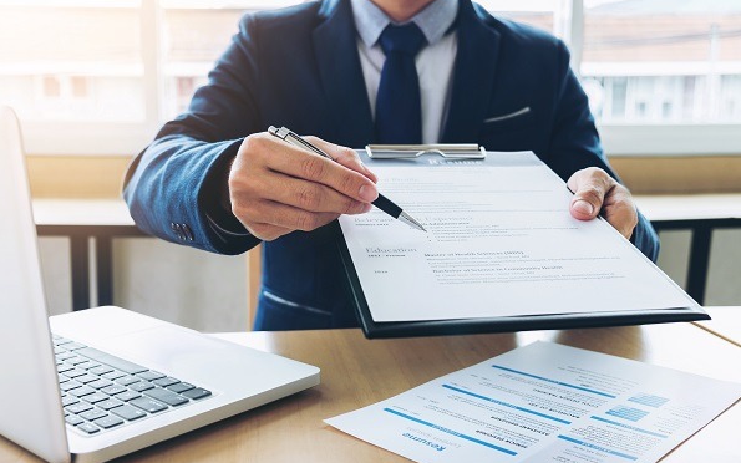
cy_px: 239
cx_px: 369
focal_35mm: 37
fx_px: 747
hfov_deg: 52.7
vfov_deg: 34.4
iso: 400
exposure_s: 1/160
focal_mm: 24.3
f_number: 3.2
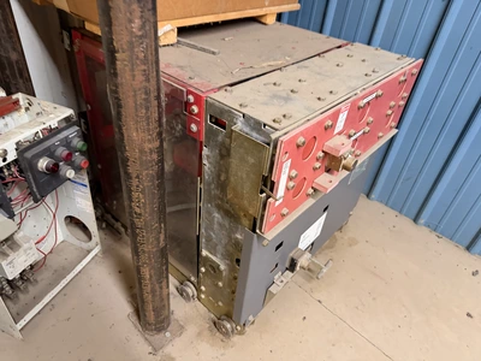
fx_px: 333
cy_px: 180
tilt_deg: -41.2
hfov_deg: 71.6
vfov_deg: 56.8
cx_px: 240
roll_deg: -5.8
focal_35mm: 24
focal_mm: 6.76
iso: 800
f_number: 1.78
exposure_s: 1/30
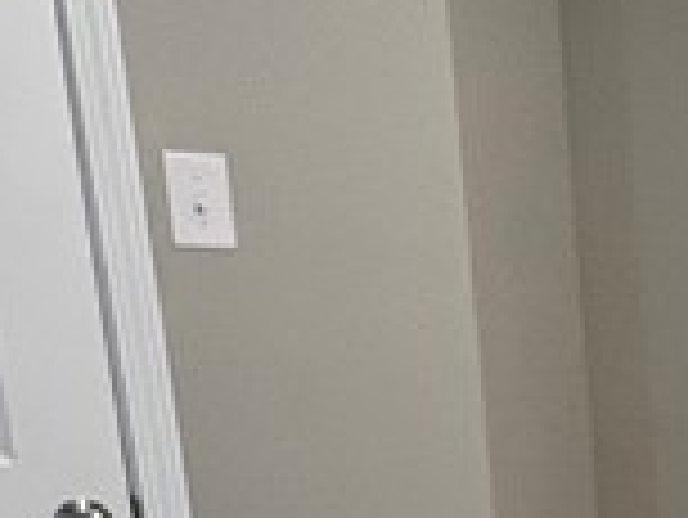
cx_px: 1354
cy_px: 869
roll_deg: -3.2
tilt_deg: -18.5
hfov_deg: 17.0
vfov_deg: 15.2
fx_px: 1730
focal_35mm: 87
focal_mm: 1.57
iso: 320
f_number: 1.8
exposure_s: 1/60
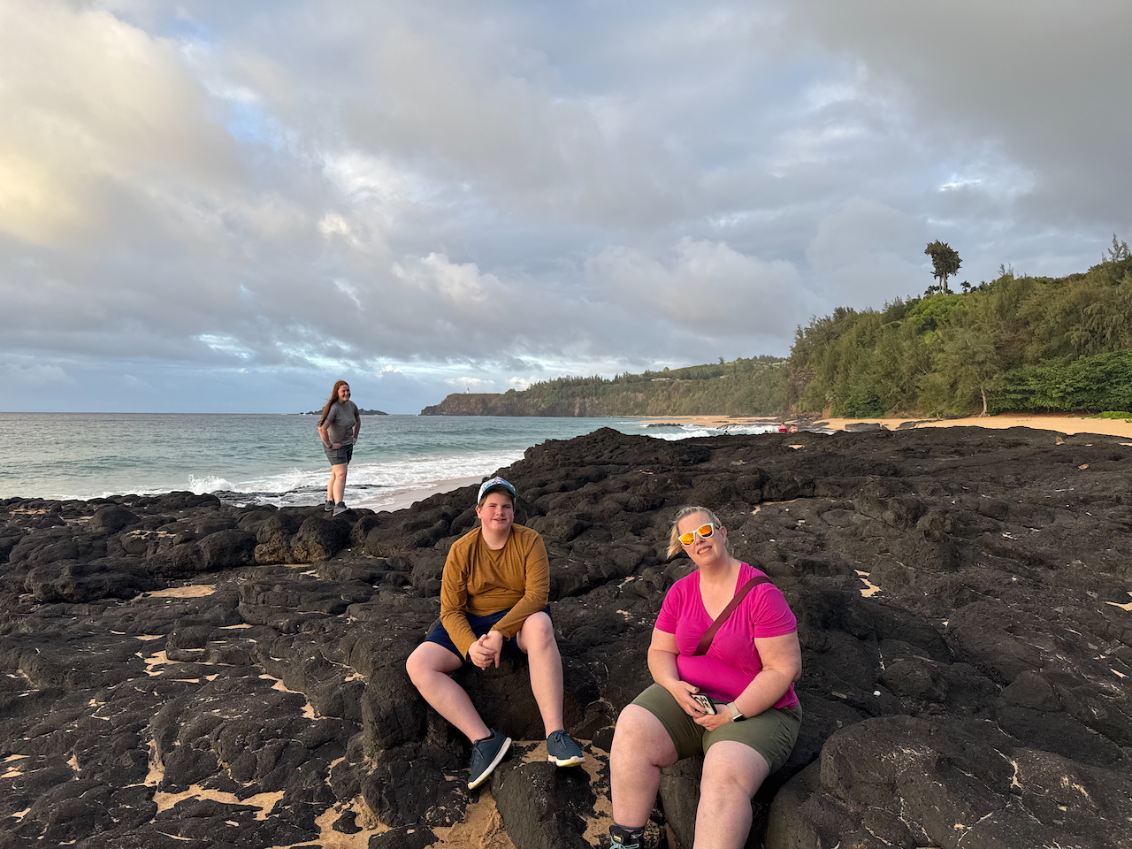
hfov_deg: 71.6
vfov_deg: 56.8
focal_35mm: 24
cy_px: 424
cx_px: 566
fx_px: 785
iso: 80
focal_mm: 6.76
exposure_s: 1/773
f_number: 1.78
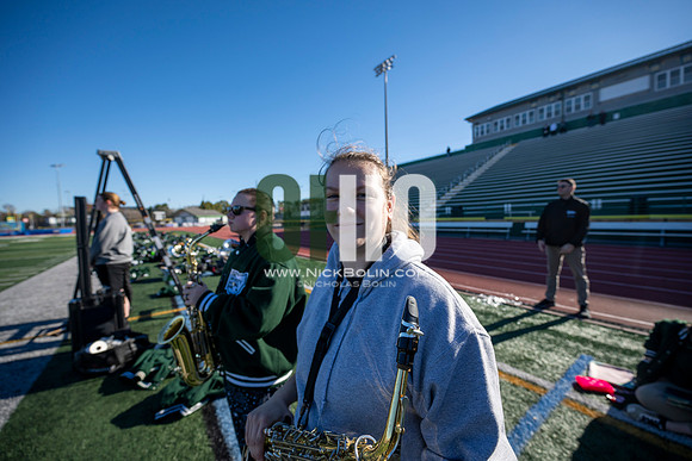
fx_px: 269
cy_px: 230
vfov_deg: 81.2
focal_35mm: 14
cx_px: 346
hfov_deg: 104.2
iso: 160
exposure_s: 1/2000
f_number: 4
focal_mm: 14
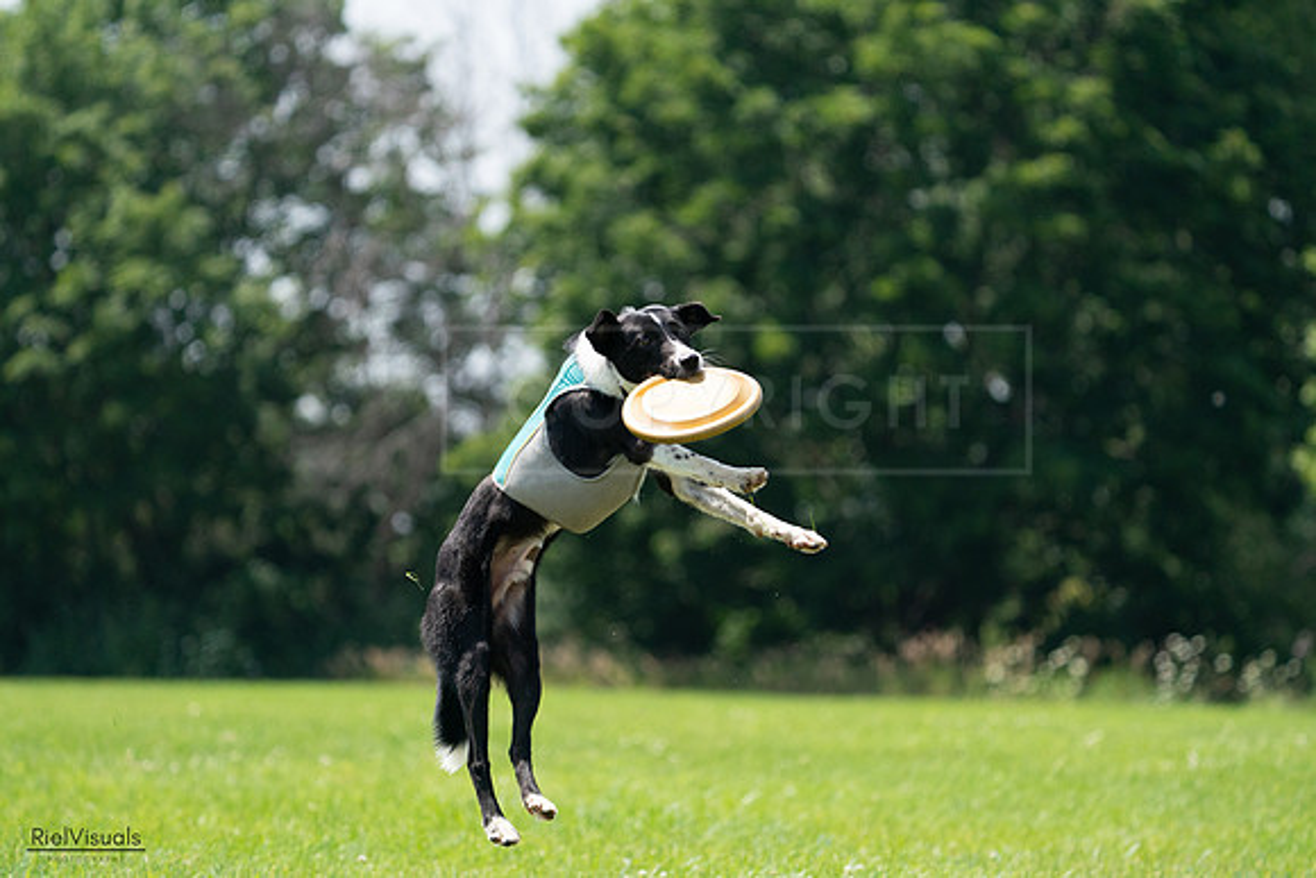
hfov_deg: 8.2
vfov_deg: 5.5
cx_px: 658
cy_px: 439
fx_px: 9141
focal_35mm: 250
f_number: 5.6
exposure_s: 1/4000
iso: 1600
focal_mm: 250
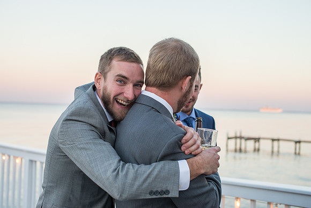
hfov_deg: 39.6
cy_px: 104
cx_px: 156
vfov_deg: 27.0
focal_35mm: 50
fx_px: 432
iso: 500
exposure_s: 1/320
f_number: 4
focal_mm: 50
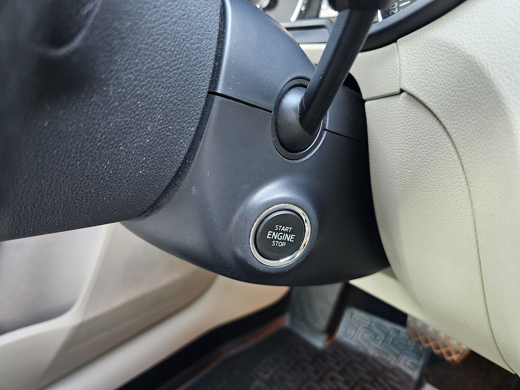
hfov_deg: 73.9
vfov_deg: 58.9
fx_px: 346
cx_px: 260
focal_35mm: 23
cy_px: 195
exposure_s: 1/24
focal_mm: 6.3
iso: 800
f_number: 1.7
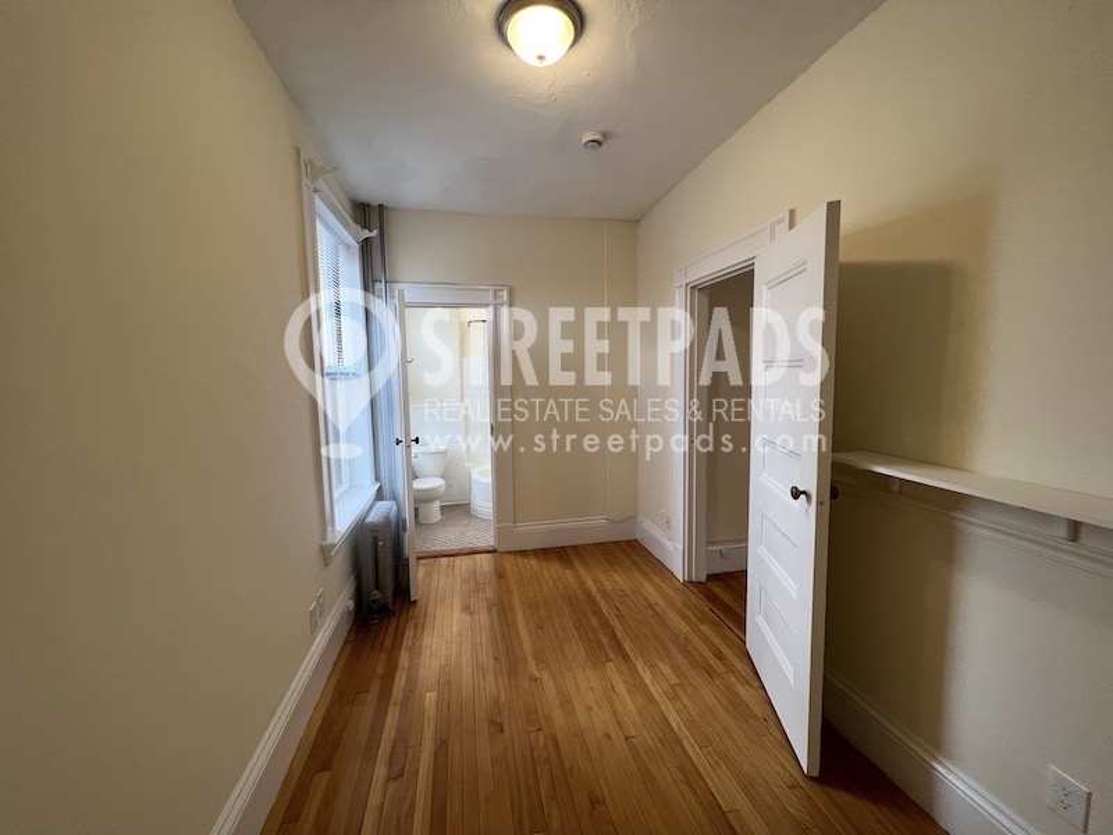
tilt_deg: -6.6
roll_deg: +1.2
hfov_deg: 106.2
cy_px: 418
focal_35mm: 13
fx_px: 418
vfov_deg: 89.9
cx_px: 556
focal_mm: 1.57
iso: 100
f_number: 1.8
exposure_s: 1/120
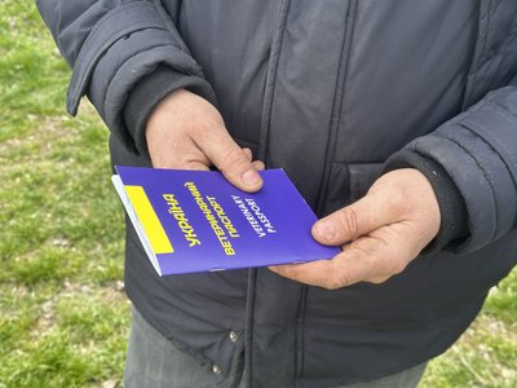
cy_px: 194
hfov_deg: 39.7
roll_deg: +0.1
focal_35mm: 48
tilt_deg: -33.2
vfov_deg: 30.3
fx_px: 717
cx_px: 258
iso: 64
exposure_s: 1/426
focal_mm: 6.86
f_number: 1.78
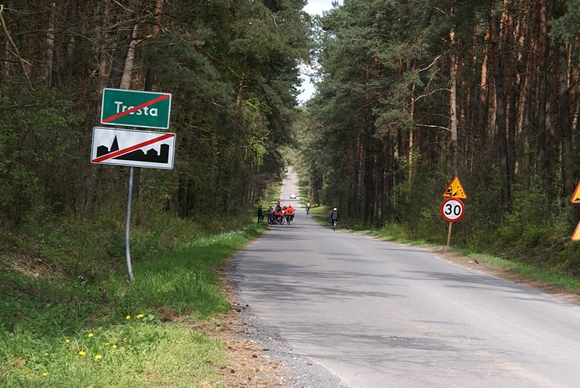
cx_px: 331
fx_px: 1984
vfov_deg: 11.2
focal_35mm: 123
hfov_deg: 16.6
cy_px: 223
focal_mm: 70
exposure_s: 1/125
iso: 100
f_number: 8
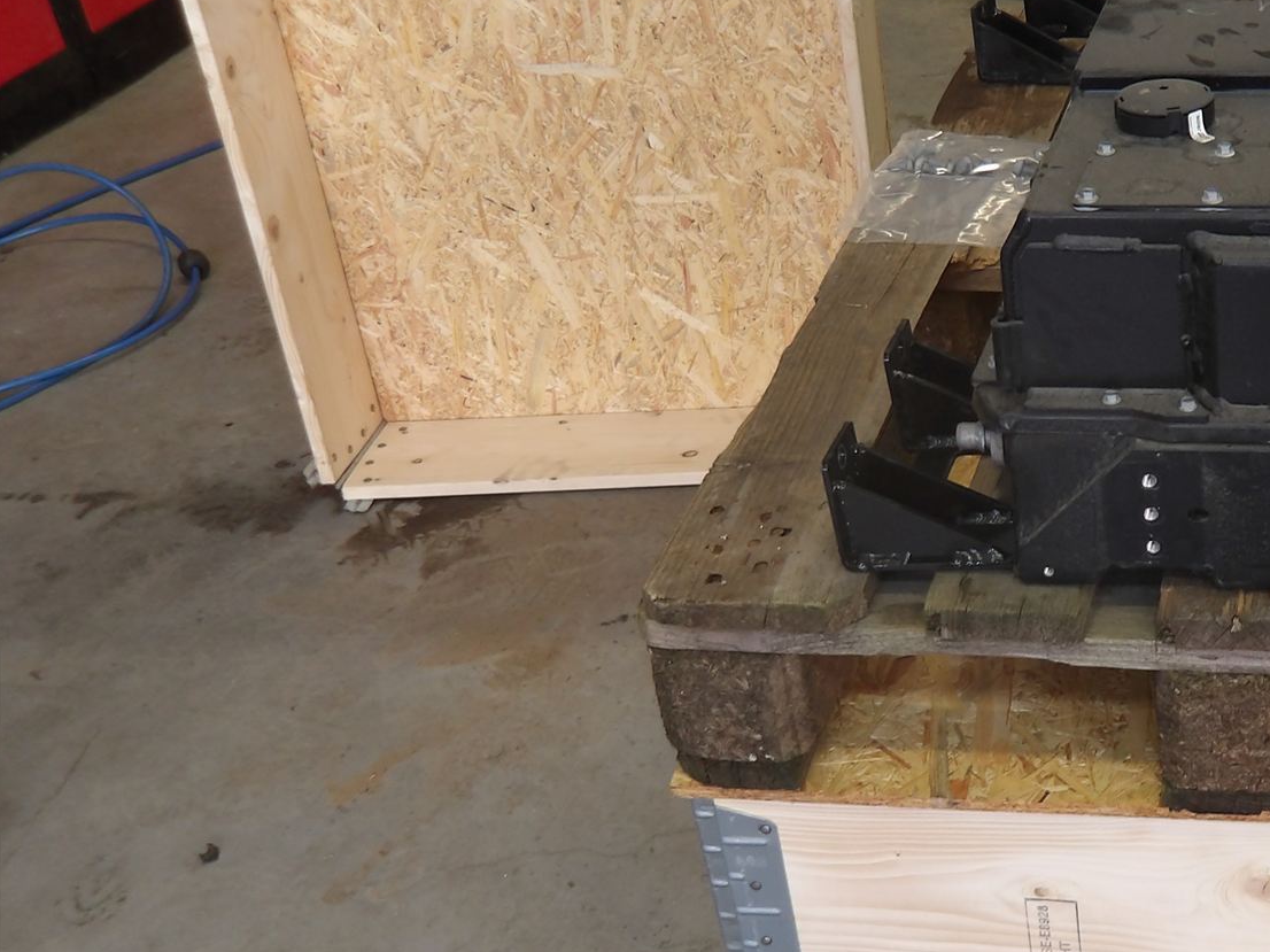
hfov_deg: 35.7
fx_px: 1834
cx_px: 1169
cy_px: 541
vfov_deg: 29.1
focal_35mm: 50
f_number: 3
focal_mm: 4.9
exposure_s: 1/30
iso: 110
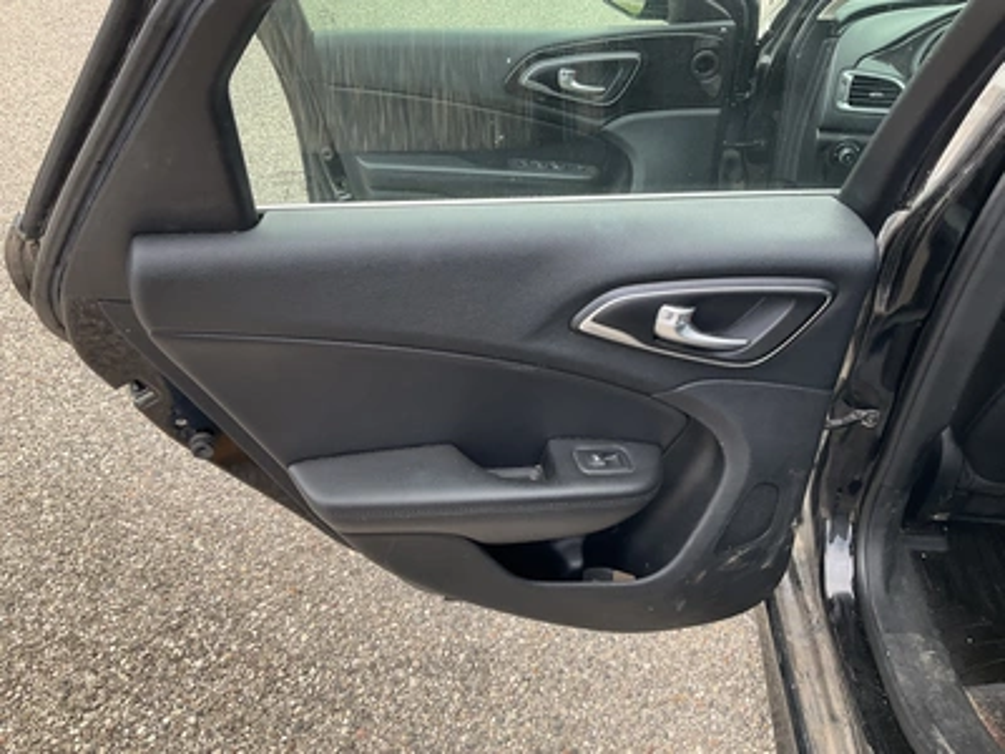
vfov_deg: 48.2
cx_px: 502
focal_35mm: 29
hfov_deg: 61.7
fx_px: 842
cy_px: 377
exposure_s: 1/144
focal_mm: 3
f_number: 1.8
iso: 20
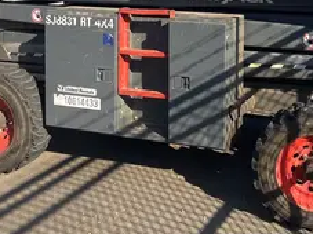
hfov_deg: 30.4
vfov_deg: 22.1
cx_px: 223
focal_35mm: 63
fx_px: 569
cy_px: -16
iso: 50
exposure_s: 1/3049
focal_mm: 5.1
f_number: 1.6
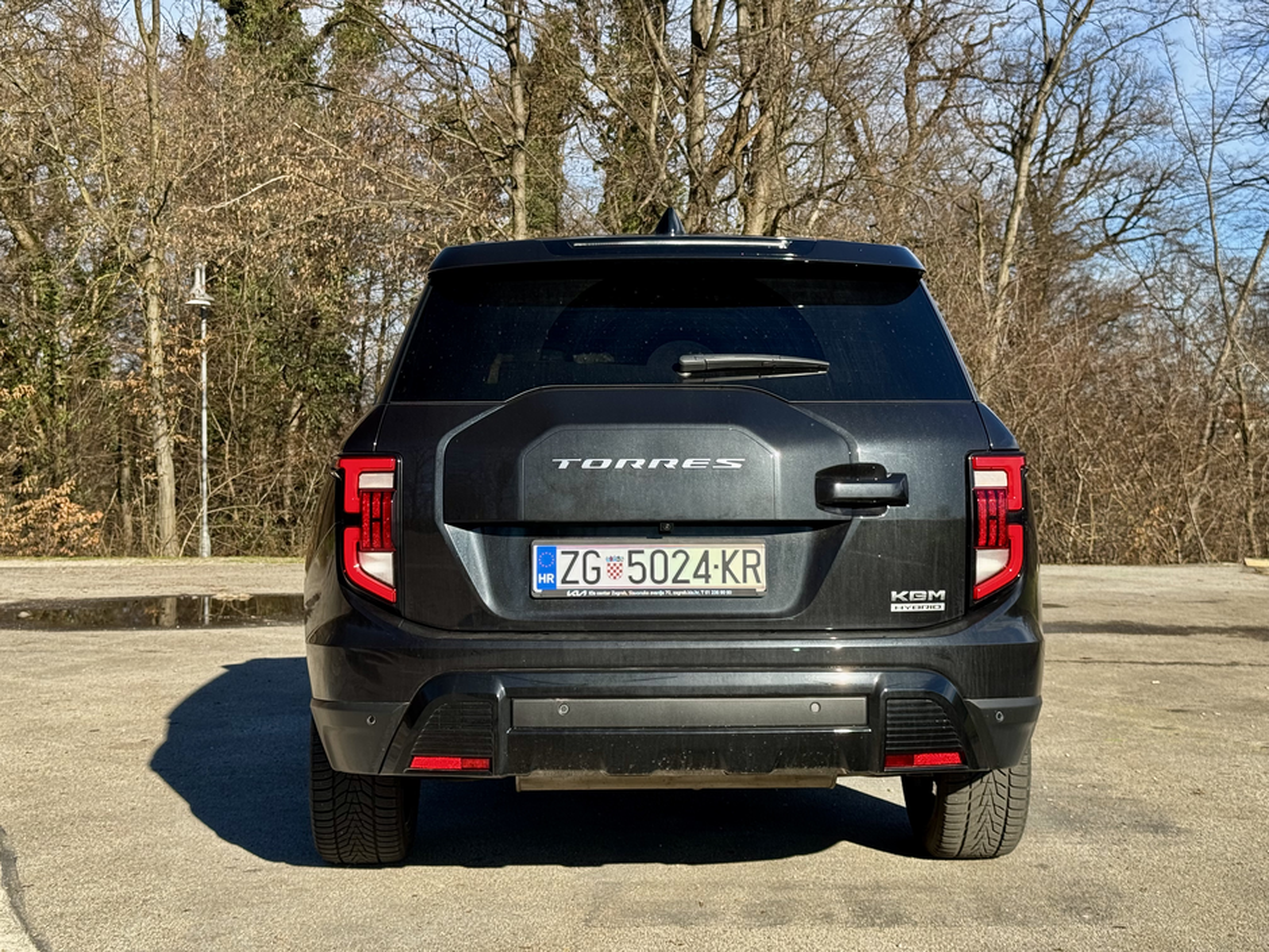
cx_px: 634
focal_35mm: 48
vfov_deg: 30.3
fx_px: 1760
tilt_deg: -1.1
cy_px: 476
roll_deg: +1.7
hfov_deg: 39.7
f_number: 1.78
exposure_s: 1/888
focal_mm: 6.76
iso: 64
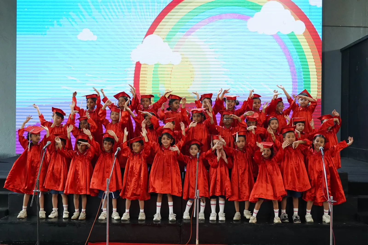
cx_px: 184
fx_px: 399
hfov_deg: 49.5
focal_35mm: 39
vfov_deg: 34.2
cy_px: 122
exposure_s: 1/200
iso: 3200
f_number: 4
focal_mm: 26
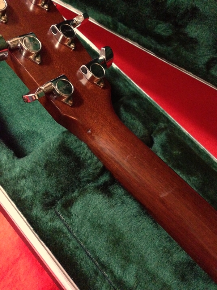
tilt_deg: -51.3
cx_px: 108
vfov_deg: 55.4
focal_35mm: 33
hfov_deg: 42.9
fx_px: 276
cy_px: 145
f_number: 2.4
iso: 1600
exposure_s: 1/17
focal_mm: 4.12
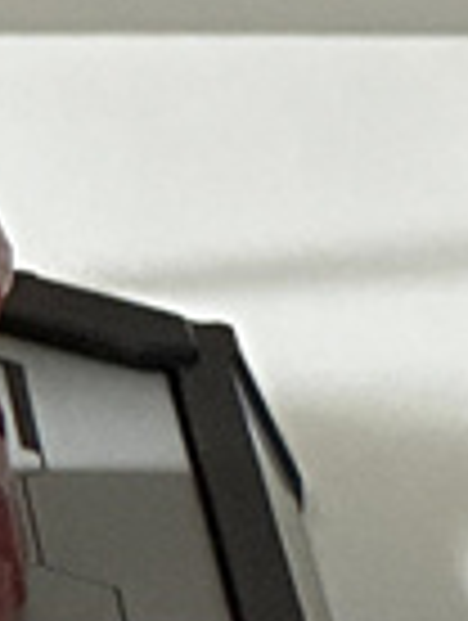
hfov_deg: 2.5
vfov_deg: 3.3
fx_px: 10675
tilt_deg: -8.8
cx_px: -864
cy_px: -868
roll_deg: -0.9
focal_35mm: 594
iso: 640
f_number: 2.8
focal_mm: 9
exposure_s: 1/50
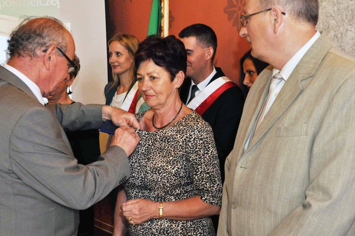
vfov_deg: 25.0
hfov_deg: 36.9
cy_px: 118
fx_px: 532
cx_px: 178
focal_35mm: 54
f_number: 11
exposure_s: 1/60
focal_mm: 36
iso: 1250
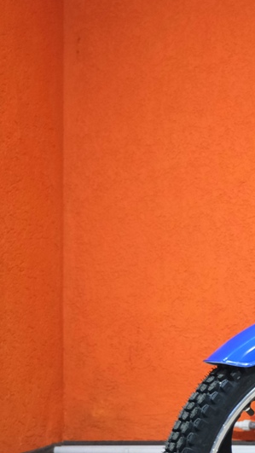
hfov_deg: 8.9
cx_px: 607
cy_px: 221
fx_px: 1477
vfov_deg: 17.4
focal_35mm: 123
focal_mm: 26
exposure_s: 1/100
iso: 1600
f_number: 4
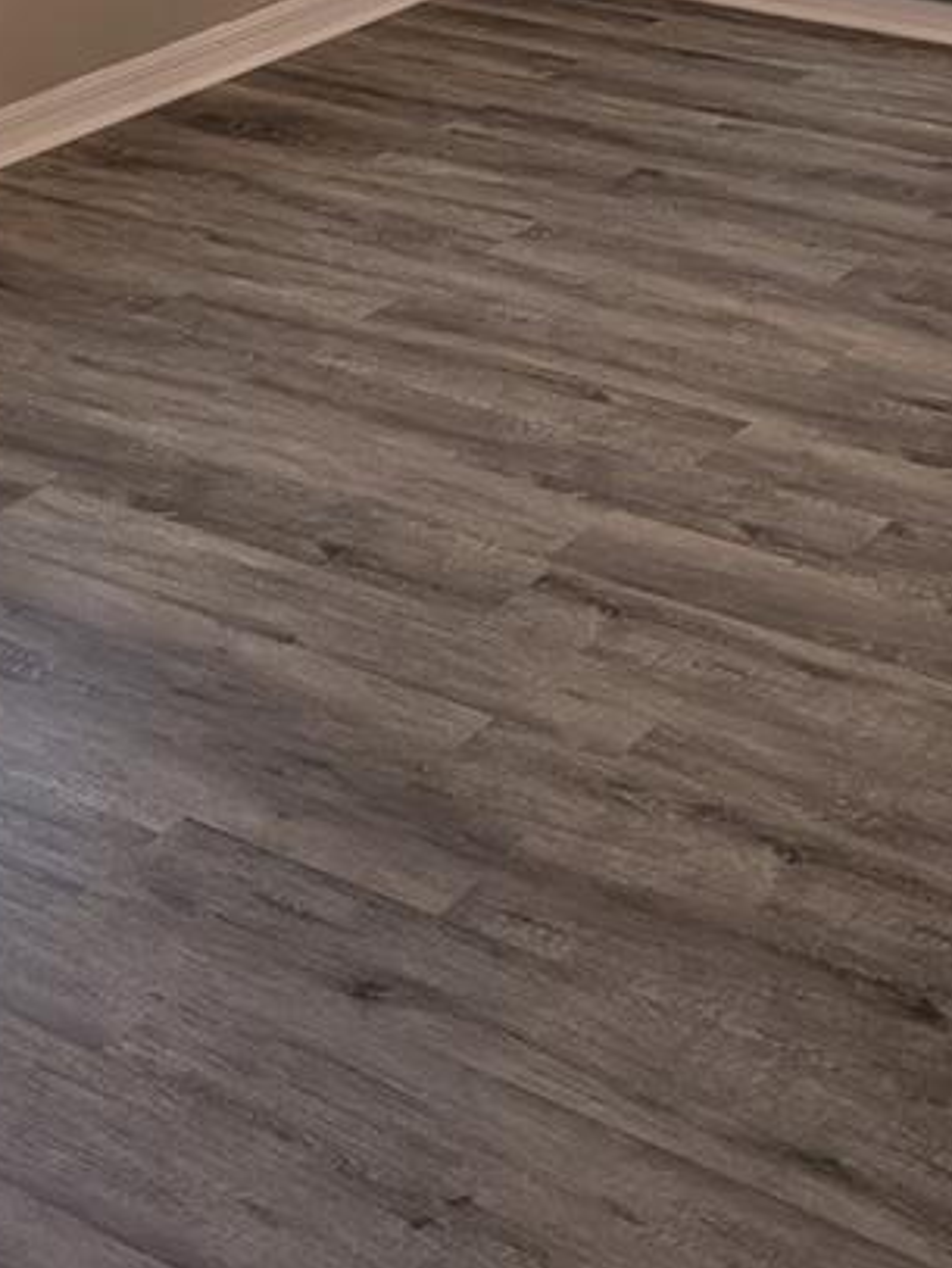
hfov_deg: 20.6
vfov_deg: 24.2
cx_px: 663
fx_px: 2601
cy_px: -353
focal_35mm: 71
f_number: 1.68
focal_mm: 6.9
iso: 22
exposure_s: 1/213
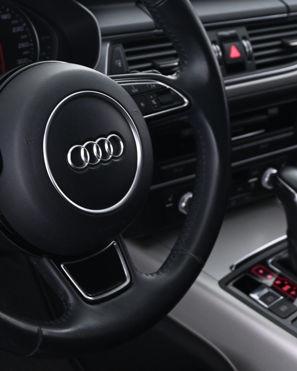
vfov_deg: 27.1
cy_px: 150
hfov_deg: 21.7
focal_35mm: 70
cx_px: 72
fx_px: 769
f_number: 4.5
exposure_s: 1/10
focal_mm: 26
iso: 1600
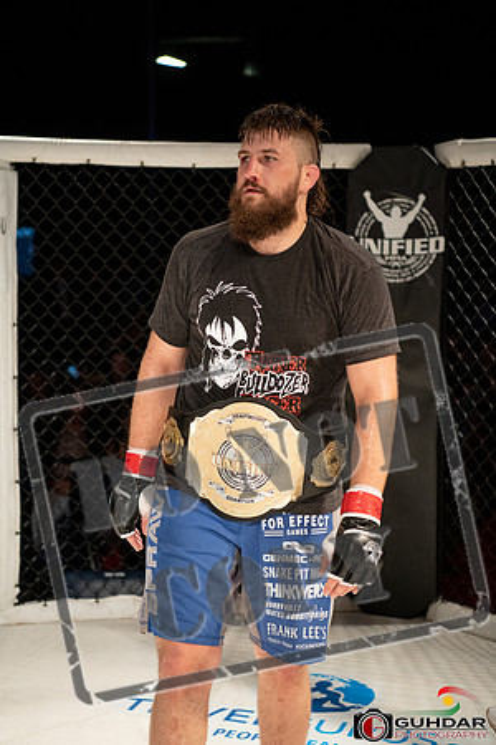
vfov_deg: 28.8
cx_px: 248
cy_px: 372
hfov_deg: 19.5
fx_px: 1447
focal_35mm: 70
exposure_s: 1/1000
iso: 1000
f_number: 2.8
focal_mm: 70
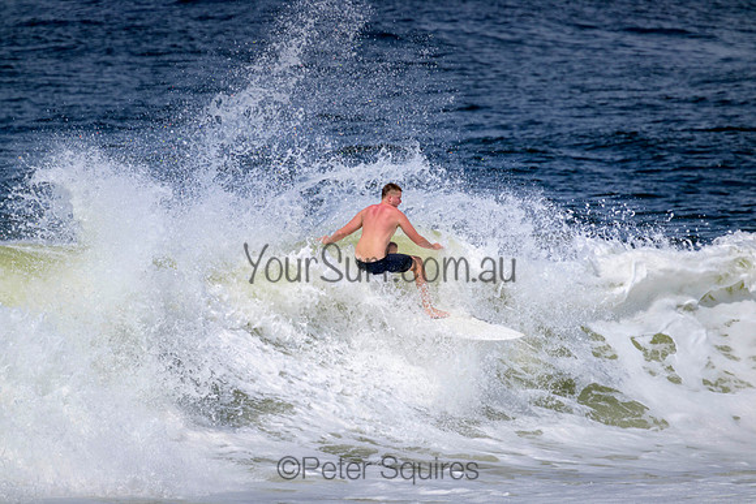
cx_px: 378
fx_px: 16803
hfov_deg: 2.6
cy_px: 252
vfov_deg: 1.7
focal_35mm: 800
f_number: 11
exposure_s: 1/2000
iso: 450
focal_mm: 800
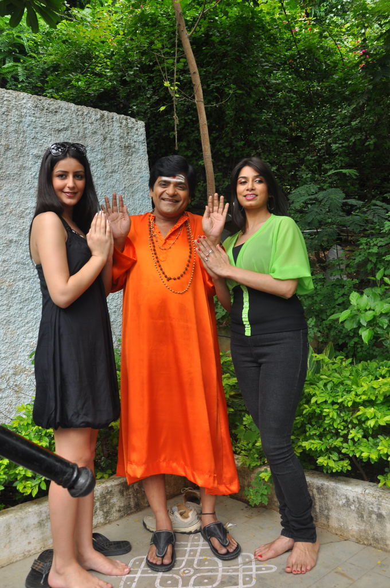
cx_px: 195
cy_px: 294
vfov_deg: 59.6
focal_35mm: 32
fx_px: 513
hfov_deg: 41.6
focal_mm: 21
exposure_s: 1/160
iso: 250
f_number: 7.1
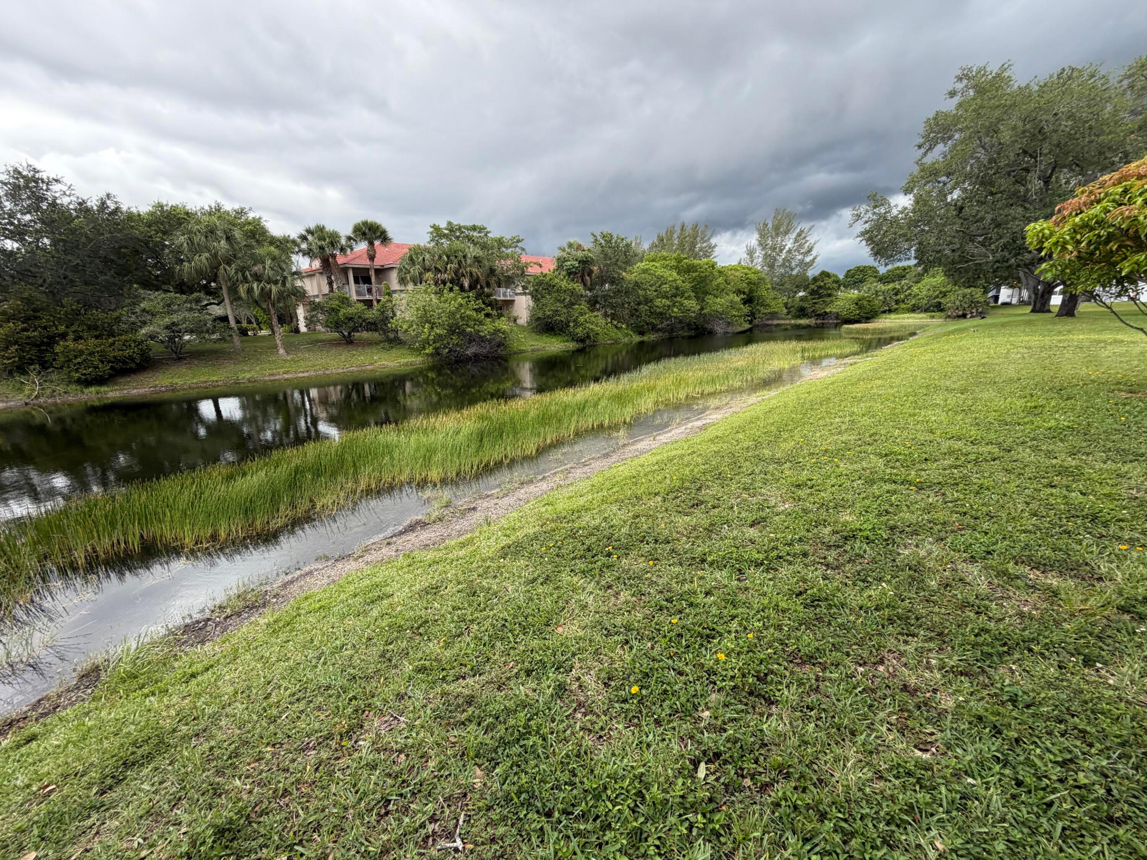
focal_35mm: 14
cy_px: 430
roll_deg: +2.3
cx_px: 574
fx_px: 464
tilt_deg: -14.3
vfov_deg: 85.7
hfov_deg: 102.1
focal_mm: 2.22
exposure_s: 1/346
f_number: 2.2
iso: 50
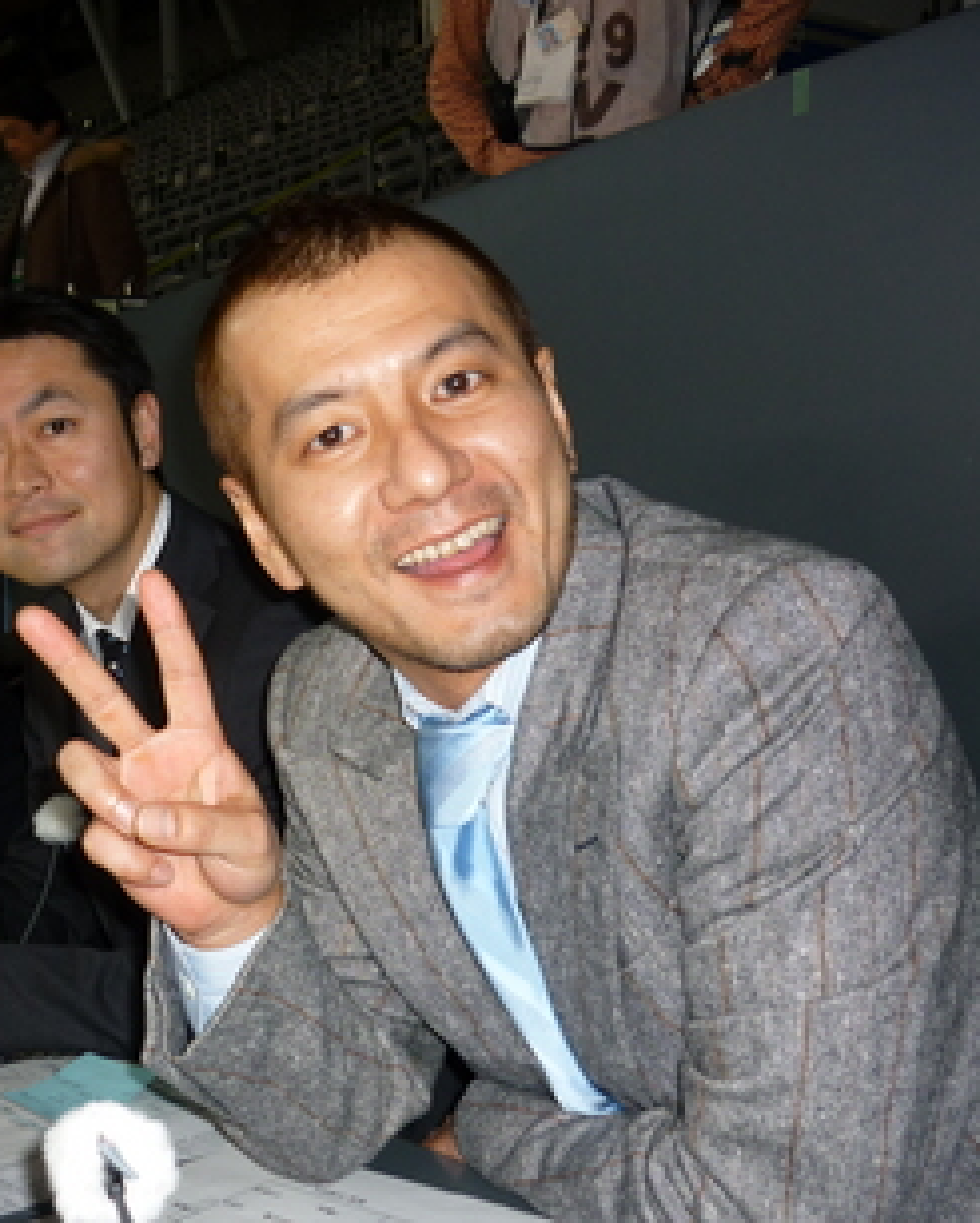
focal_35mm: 44
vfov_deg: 42.0
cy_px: 623
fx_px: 1594
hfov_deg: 33.6
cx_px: 267
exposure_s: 1/30
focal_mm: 5.5
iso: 100
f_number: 2.8
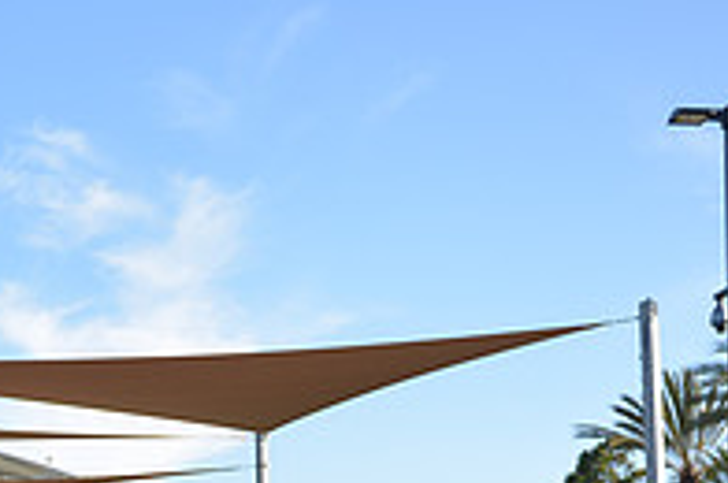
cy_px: 596
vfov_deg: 15.2
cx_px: -137
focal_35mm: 86
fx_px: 1736
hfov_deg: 22.0
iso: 100
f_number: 2.8
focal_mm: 29
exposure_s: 1/1000
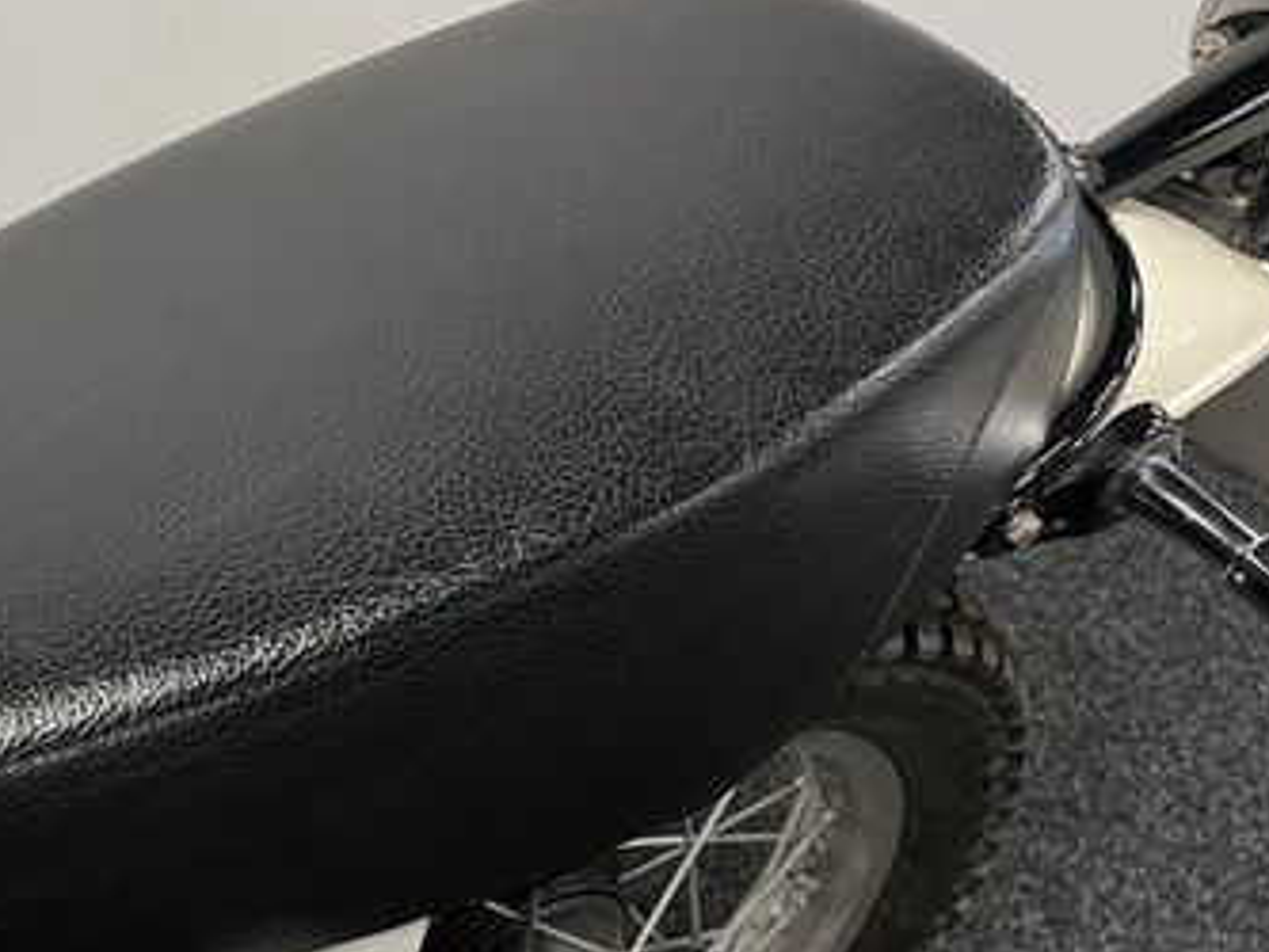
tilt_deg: -34.5
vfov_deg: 29.1
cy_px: 503
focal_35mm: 50
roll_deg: -0.2
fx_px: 1834
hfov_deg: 35.6
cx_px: 99
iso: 125
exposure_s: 1/50
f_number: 1.6
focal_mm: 5.1
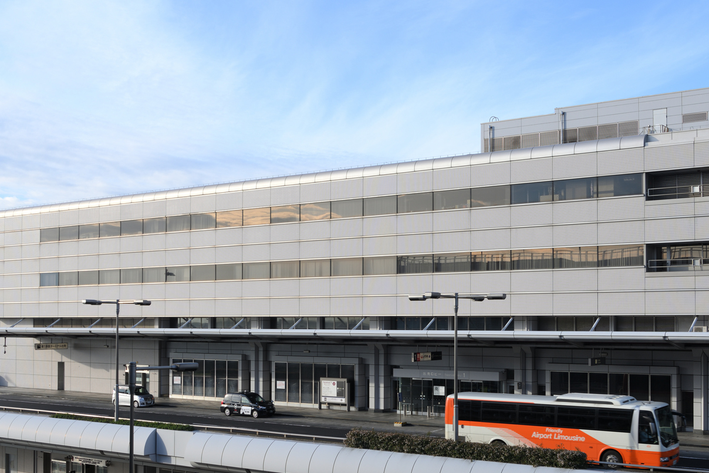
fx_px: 945
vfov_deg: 27.9
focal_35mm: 48
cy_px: 308
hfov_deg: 41.1
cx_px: 377
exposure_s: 1/160
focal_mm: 29
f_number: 8
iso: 100
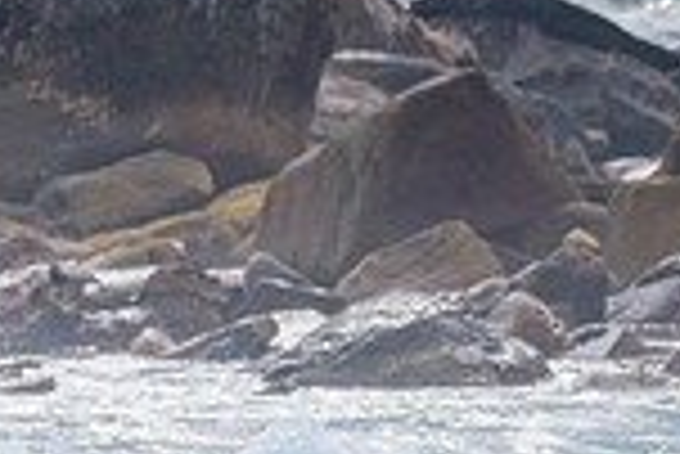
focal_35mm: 2351
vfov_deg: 0.6
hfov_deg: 0.9
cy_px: 601
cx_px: 295
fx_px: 44450
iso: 800
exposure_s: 1/2000
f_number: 9
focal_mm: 500
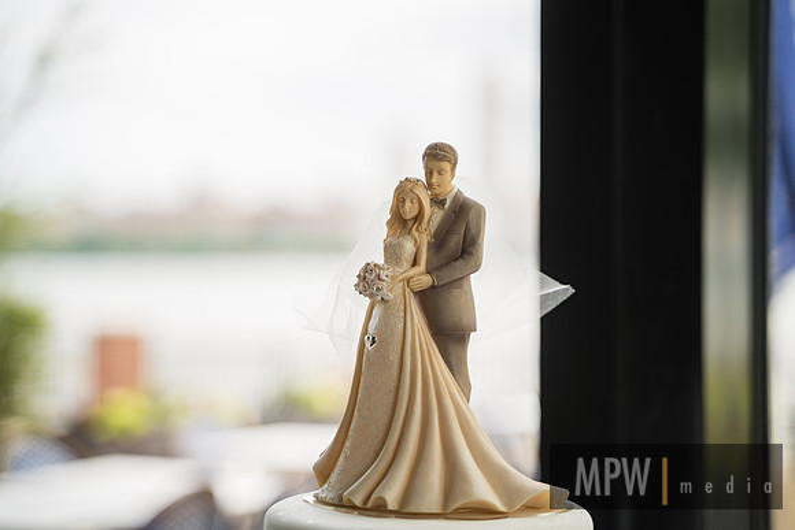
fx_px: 1694
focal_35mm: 77
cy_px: 265
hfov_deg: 26.4
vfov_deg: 17.8
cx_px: 398
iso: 100
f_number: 2.8
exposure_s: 1/320
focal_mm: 75
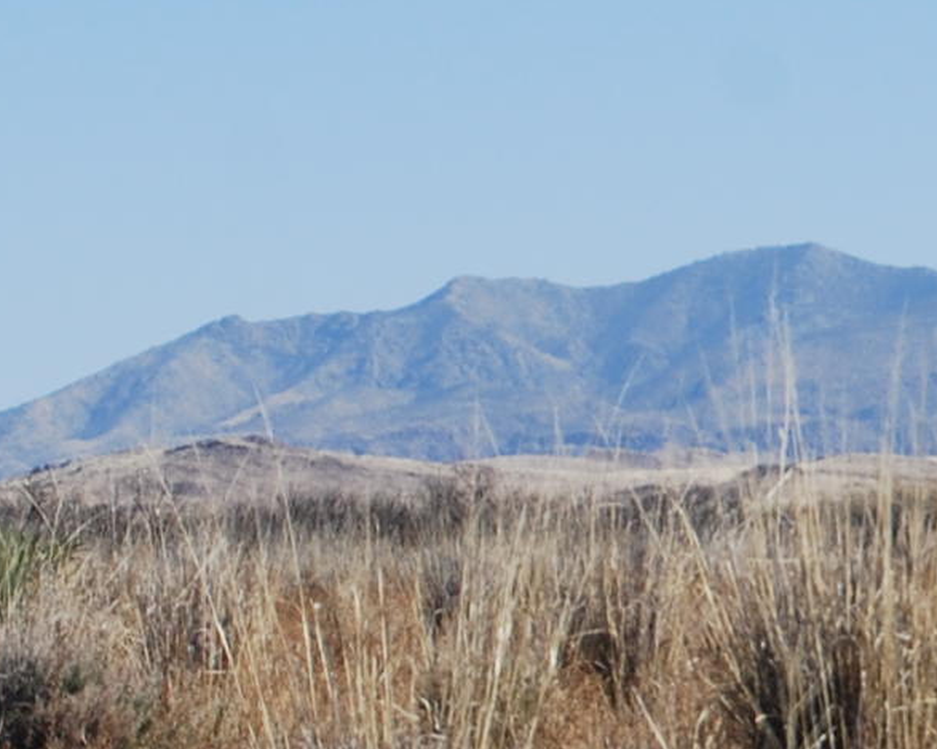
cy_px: 206
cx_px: 1304
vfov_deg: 3.9
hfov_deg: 4.9
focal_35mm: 396
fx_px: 10987
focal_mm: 55
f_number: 8
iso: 100
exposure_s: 1/250
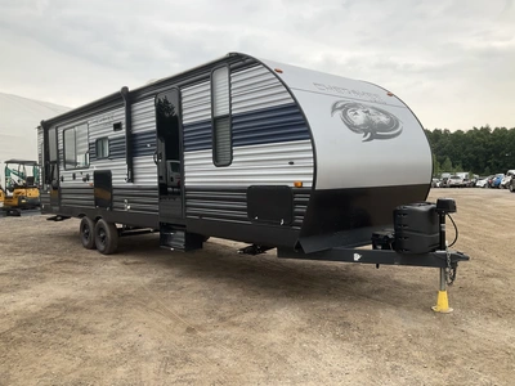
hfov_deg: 61.7
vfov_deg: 48.2
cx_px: 258
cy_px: 193
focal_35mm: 29
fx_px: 431
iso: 20
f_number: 1.8
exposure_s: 1/199
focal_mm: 3
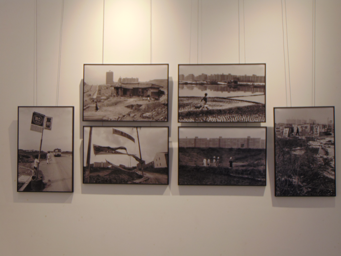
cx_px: 170
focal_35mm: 50
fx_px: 493
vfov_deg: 29.1
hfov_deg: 38.2
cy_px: 128
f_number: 3.5
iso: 80
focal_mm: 9
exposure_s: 1/40
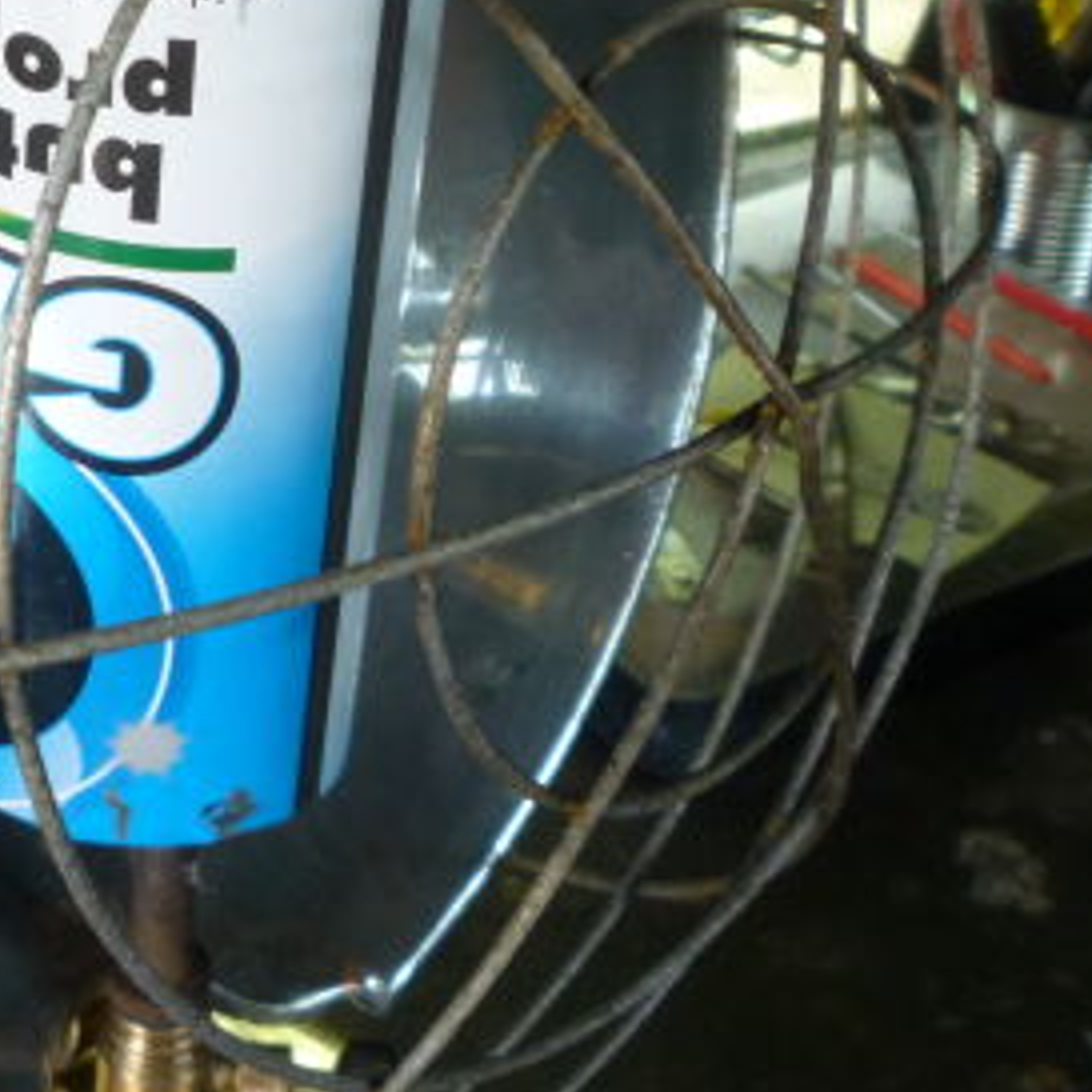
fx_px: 2141
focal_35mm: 60
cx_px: 192
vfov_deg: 27.9
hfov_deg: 27.9
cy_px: 200
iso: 200
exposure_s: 1/30
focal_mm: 5.2
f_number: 3.3
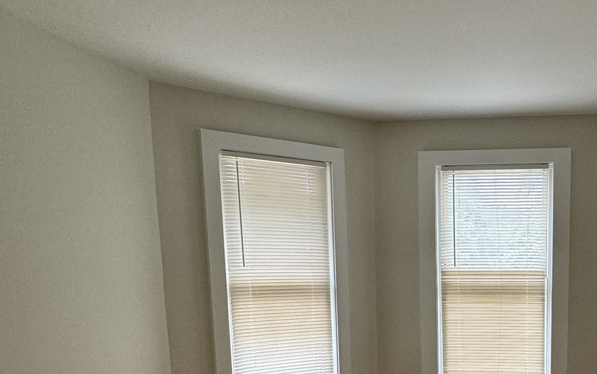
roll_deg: -1.1
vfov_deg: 32.9
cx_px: 472
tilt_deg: -6.0
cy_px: 358
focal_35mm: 36
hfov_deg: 50.9
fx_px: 586
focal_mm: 2.22
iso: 125
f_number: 2.2
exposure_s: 1/99
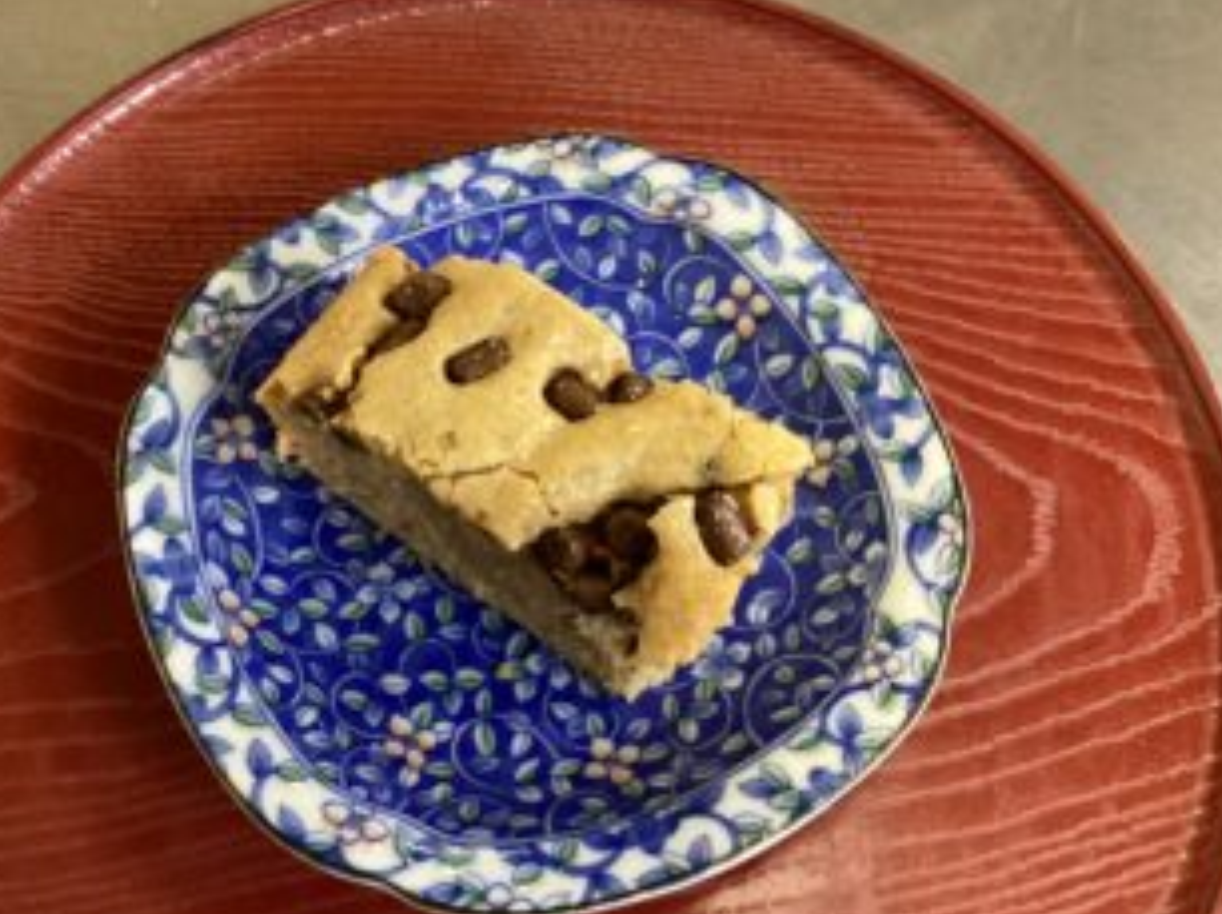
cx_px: 529
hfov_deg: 48.9
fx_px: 1340
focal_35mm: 38
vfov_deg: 37.6
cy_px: 513
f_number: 2.4
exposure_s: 1/33
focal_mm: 3.3
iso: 320
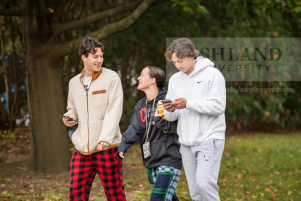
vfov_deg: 7.6
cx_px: 150
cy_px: 100
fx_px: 1505
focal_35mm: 180
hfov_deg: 11.4
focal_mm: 180
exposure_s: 1/320
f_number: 3.2
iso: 800
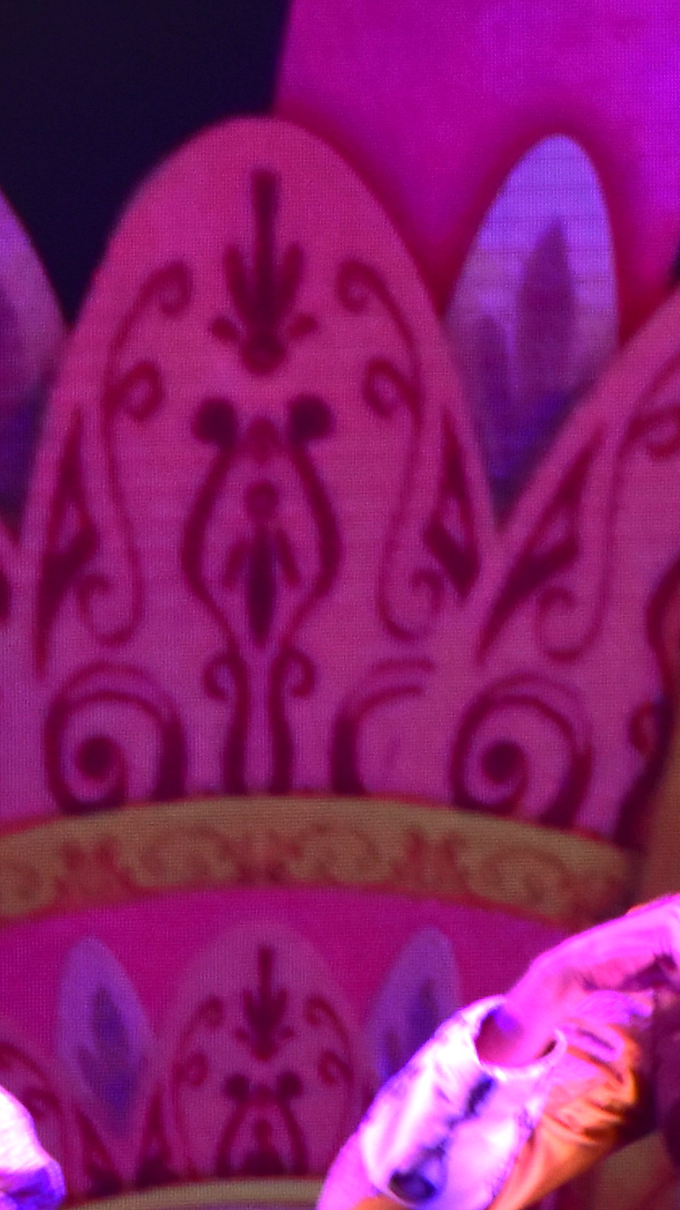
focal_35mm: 348
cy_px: 1221
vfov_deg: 6.2
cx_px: 1844
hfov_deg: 3.4
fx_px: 11160
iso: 800
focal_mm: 55
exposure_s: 1/125
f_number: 5.6
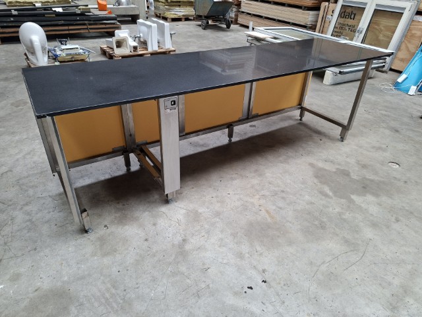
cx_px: 211
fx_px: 280
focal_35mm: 23
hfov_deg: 73.9
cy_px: 158
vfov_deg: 58.9
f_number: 1.8
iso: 200
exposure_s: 1/100
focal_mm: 5.54
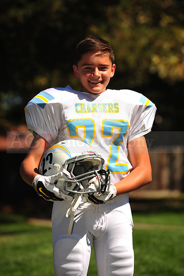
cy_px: 138
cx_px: 92
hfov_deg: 6.9
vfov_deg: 10.3
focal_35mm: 200
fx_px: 1535
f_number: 5
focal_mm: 200
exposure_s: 1/1000
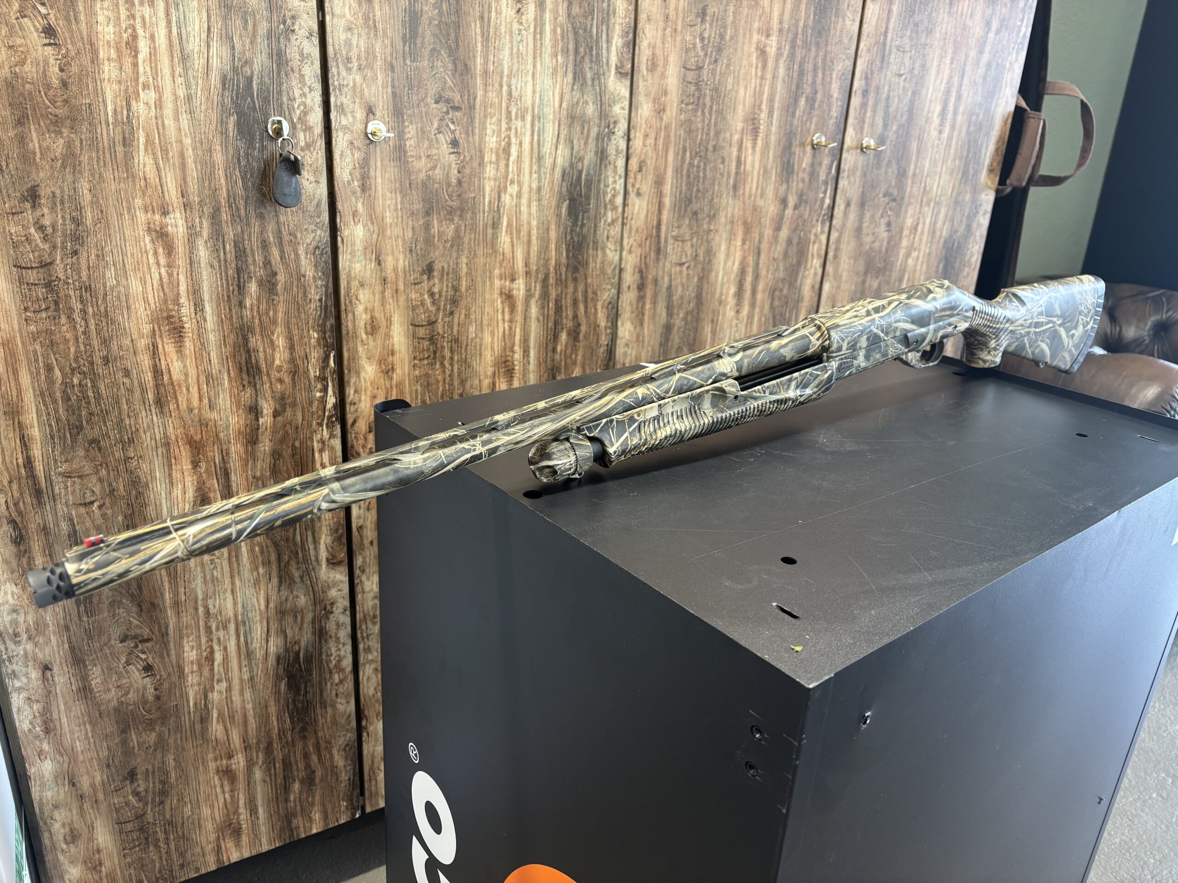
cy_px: 442
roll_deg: -3.1
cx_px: 589
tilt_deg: -21.0
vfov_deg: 53.1
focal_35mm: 26
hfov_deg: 67.3
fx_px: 885
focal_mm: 5.96
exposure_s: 1/50
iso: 100
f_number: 1.6
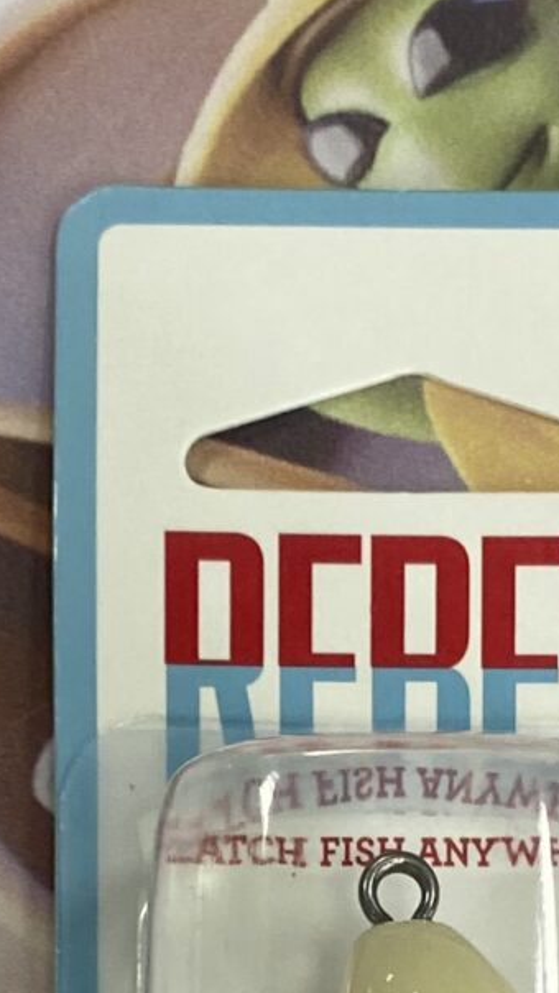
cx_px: 413
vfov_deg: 15.9
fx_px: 3160
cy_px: 1624
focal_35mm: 120
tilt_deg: -86.9
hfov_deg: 10.1
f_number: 1.8
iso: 100
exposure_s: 1/120
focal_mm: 4.25
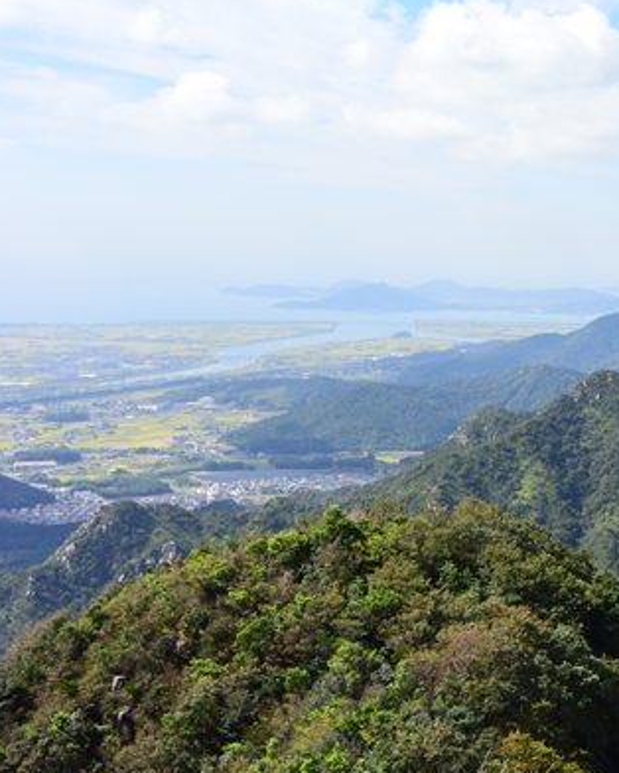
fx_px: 1533
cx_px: 720
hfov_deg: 21.4
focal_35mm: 67
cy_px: 358
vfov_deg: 28.3
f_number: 5.6
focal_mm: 13
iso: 160
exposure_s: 1/500
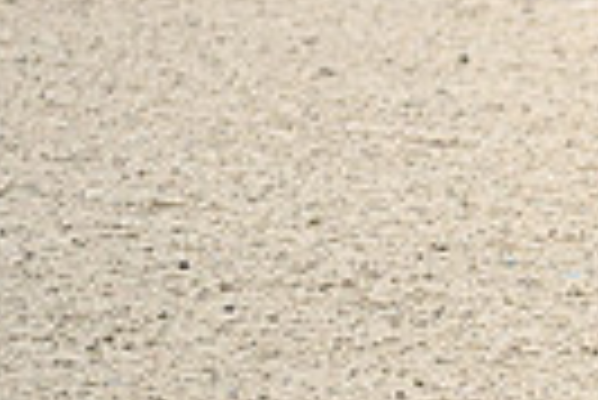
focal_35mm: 1482
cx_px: 1272
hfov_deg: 1.4
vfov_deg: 0.9
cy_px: -146
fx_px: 24644
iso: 2500
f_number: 4.5
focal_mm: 340
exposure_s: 1/1250
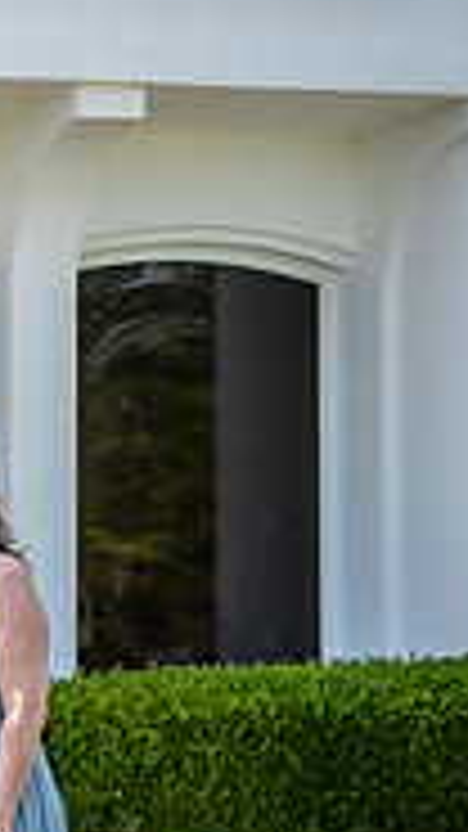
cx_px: -769
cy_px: 654
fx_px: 3774
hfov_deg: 6.6
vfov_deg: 12.5
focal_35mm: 171
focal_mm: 52
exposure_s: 1/800
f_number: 2.8
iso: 100
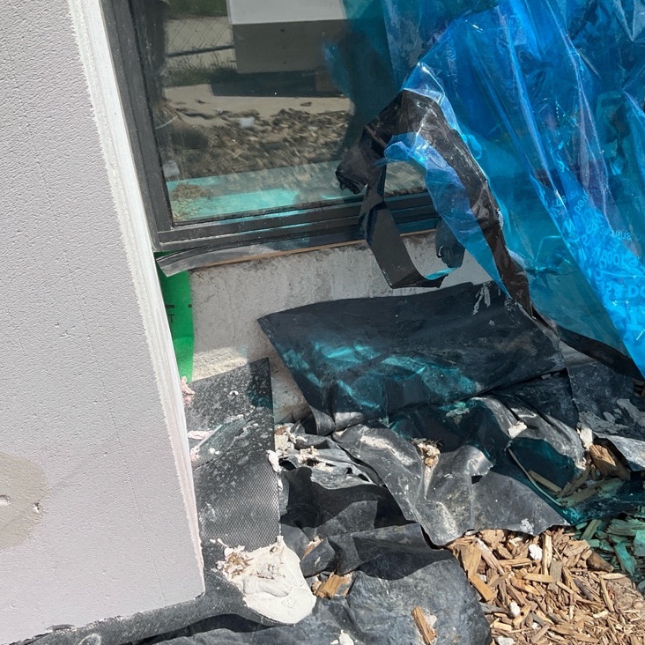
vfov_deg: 47.2
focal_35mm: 35
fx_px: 738
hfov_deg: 47.1
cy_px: 322
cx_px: 366
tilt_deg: -36.0
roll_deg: +0.4
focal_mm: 3
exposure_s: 1/2801
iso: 16
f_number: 1.8
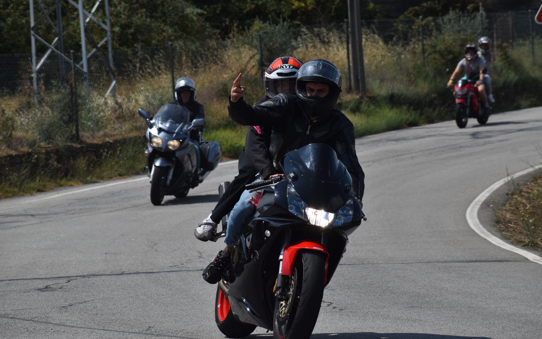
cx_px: 271
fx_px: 3051
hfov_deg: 10.2
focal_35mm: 207
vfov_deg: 6.4
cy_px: 173
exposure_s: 1/2000
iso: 200
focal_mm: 135
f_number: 8
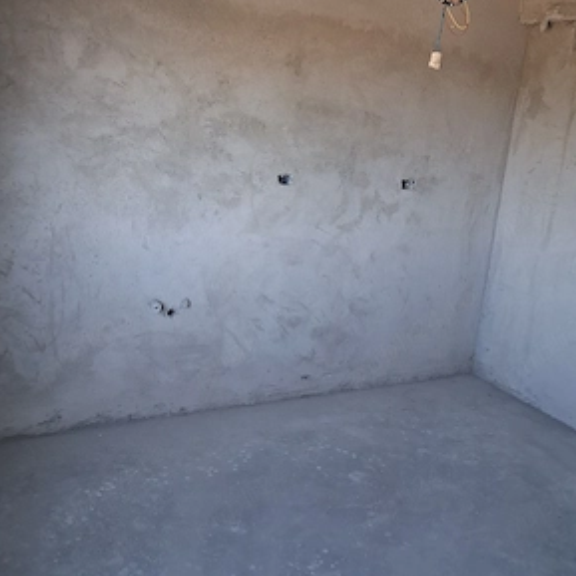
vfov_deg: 49.1
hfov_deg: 49.7
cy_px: 205
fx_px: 621
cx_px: 297
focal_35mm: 33
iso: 400
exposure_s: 1/120
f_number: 1.8
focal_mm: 4
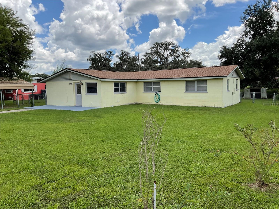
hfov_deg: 61.7
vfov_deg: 48.2
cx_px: 140
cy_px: 104
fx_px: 234
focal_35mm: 29
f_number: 1.8
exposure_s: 1/1626
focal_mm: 3
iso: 16
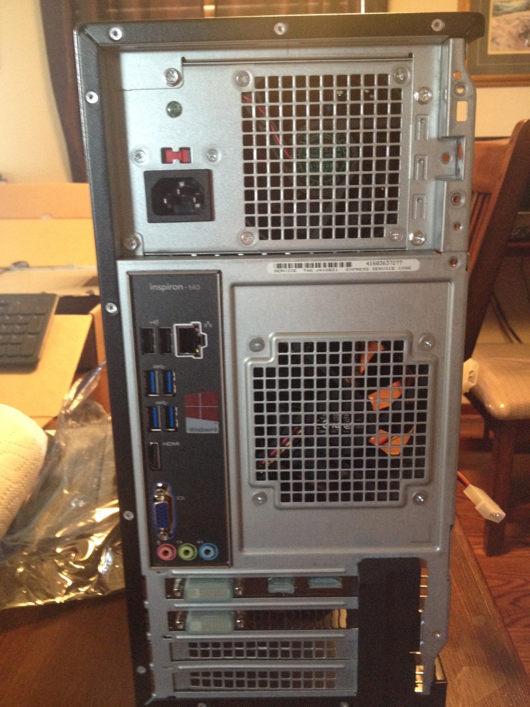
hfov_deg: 40.7
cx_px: 265
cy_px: 354
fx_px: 714
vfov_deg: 52.6
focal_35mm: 35
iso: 250
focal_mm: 4.28
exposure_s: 1/20
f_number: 2.4
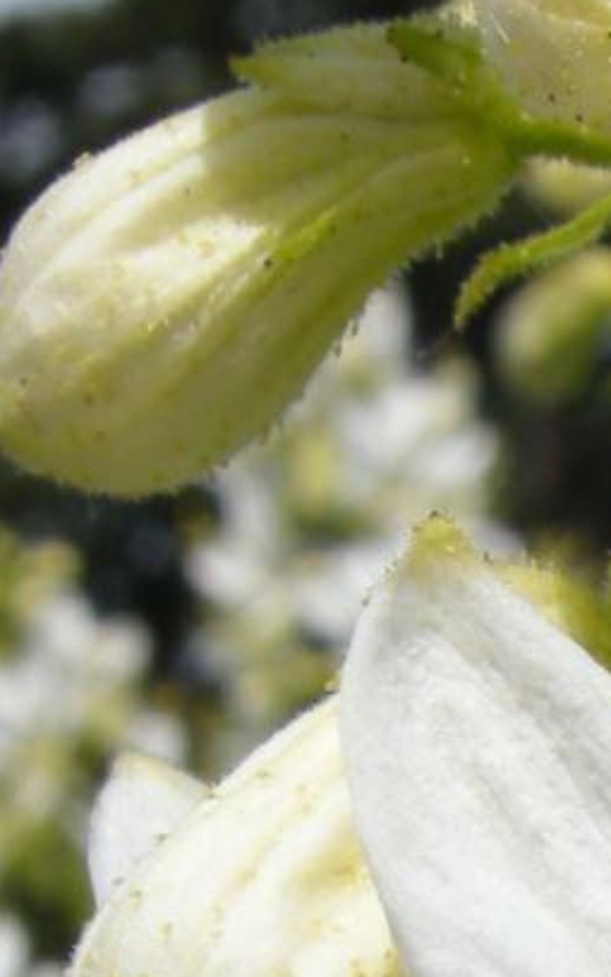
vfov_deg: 11.1
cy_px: 1466
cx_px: 1179
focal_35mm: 182
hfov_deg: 7.0
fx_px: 4849
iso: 64
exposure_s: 1/305
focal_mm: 7.5
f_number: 6.8
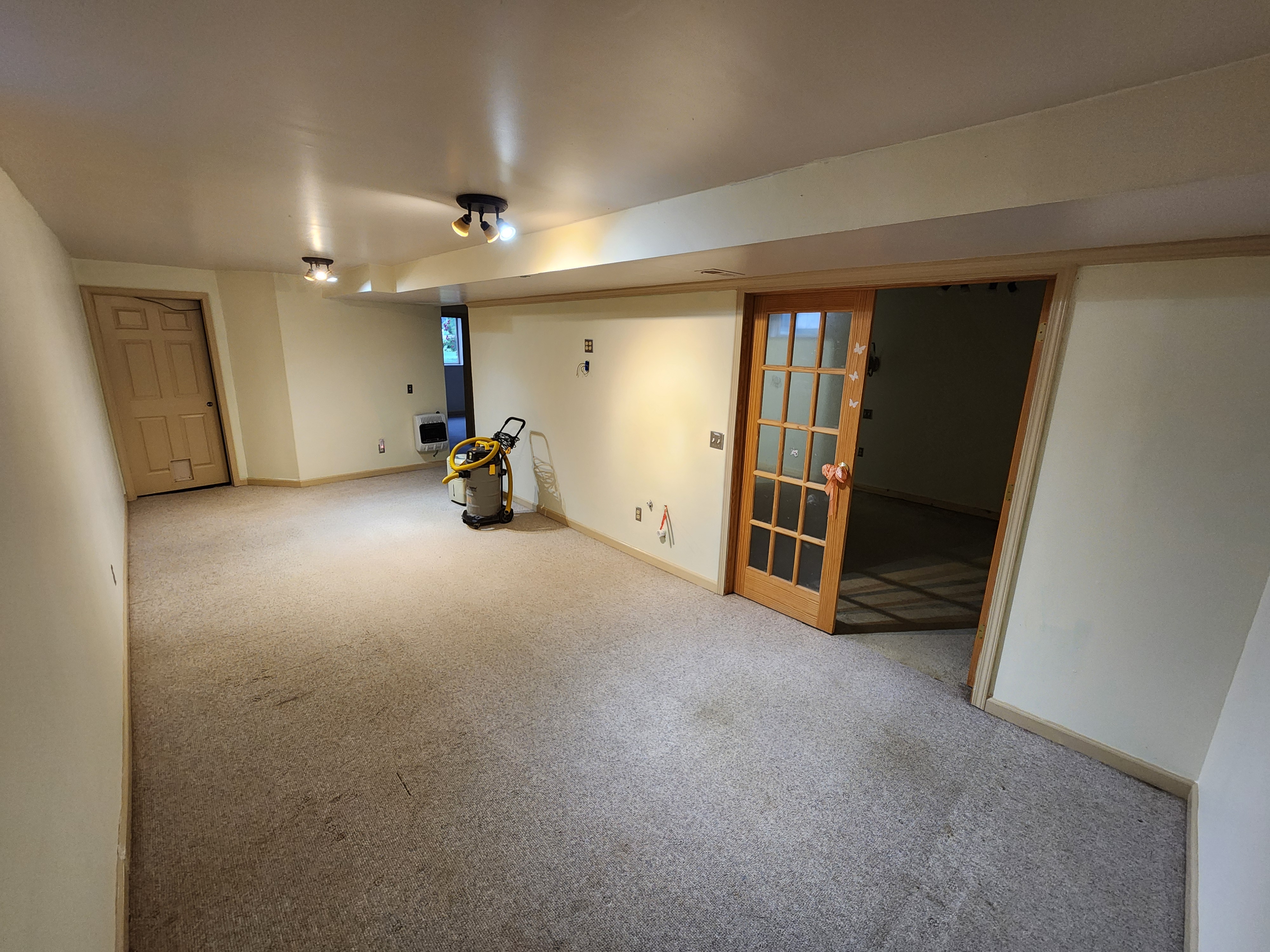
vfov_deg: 89.9
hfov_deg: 106.2
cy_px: 476
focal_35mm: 13
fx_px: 477
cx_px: 635
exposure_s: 1/40
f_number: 2.2
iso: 320
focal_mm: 2.2
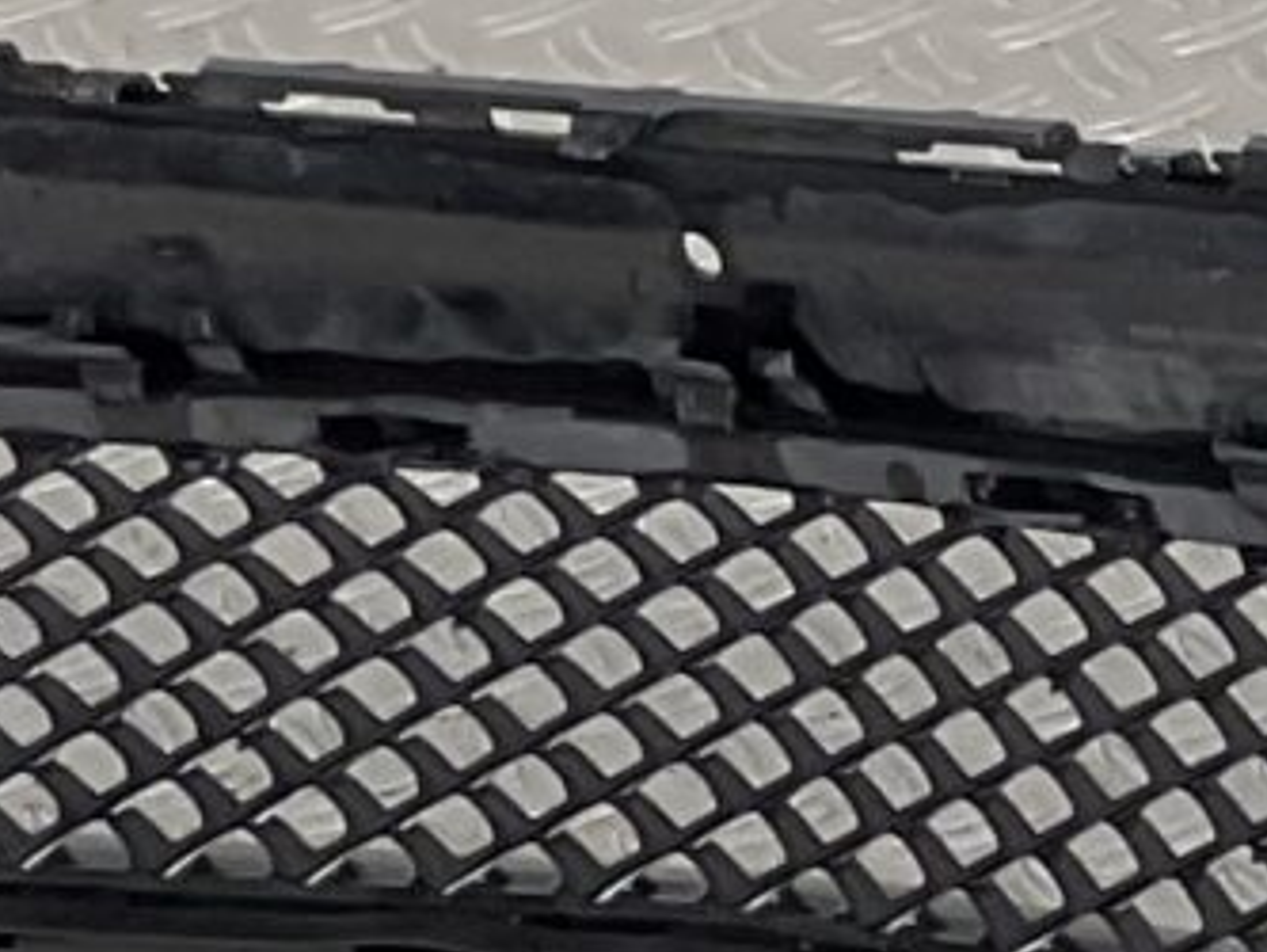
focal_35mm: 223
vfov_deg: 6.6
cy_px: 1565
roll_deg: +5.6
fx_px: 8165
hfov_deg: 8.2
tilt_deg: -38.2
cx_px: 3017
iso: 16
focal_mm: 3
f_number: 1.8
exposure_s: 1/342
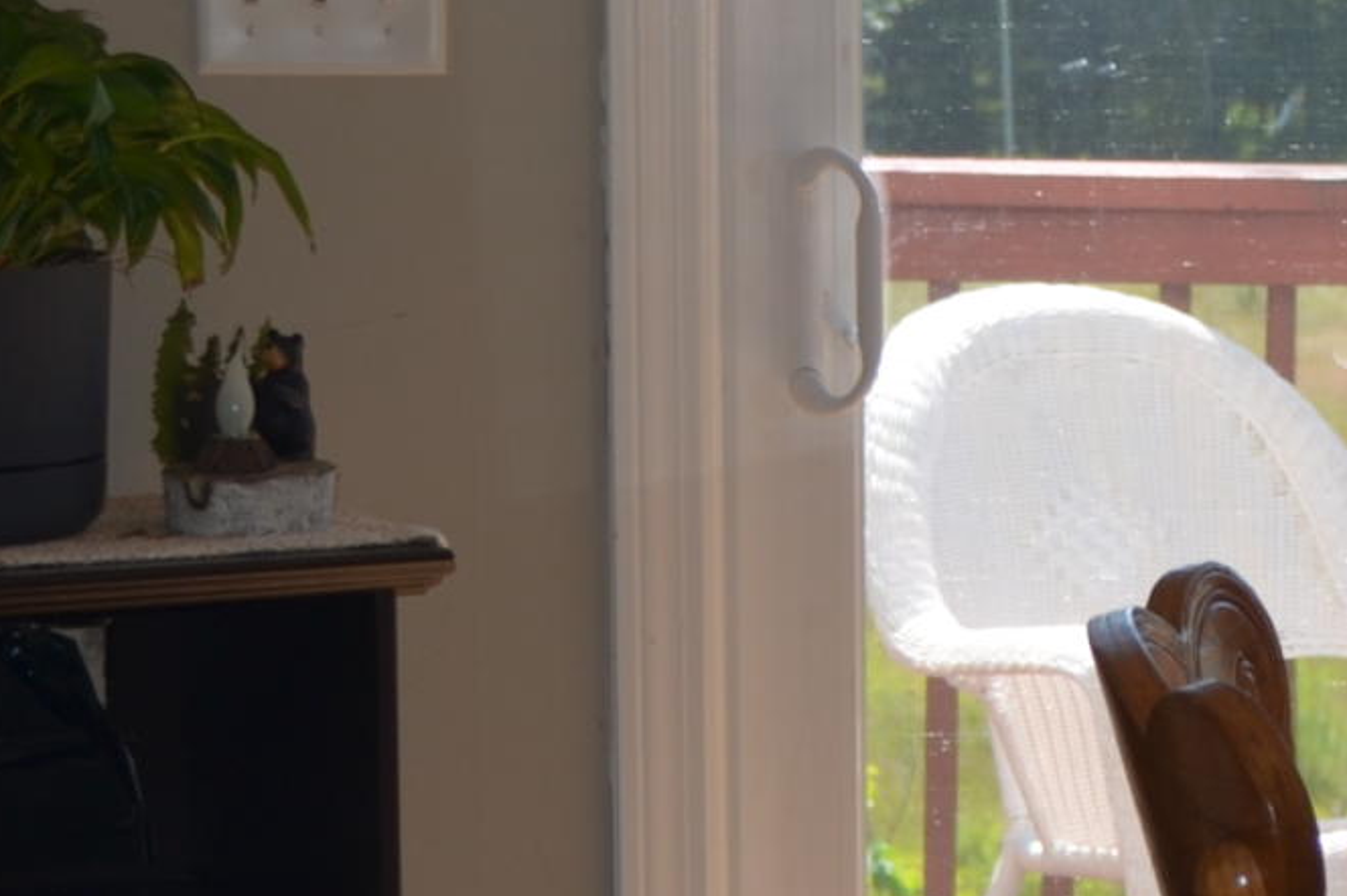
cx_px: 1536
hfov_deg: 10.0
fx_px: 7591
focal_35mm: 203
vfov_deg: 6.8
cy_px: 226
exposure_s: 1/160
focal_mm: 30
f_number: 4.5
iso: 100
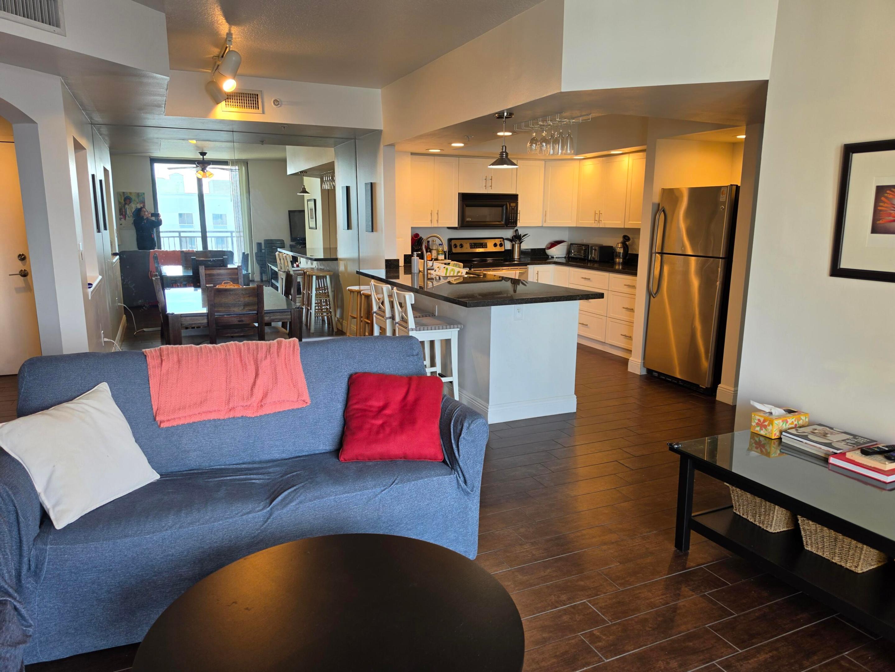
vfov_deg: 58.9
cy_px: 336
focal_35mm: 23
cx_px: 448
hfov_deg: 73.9
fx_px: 595
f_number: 1.4
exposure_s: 1/120
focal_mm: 6.5
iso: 32
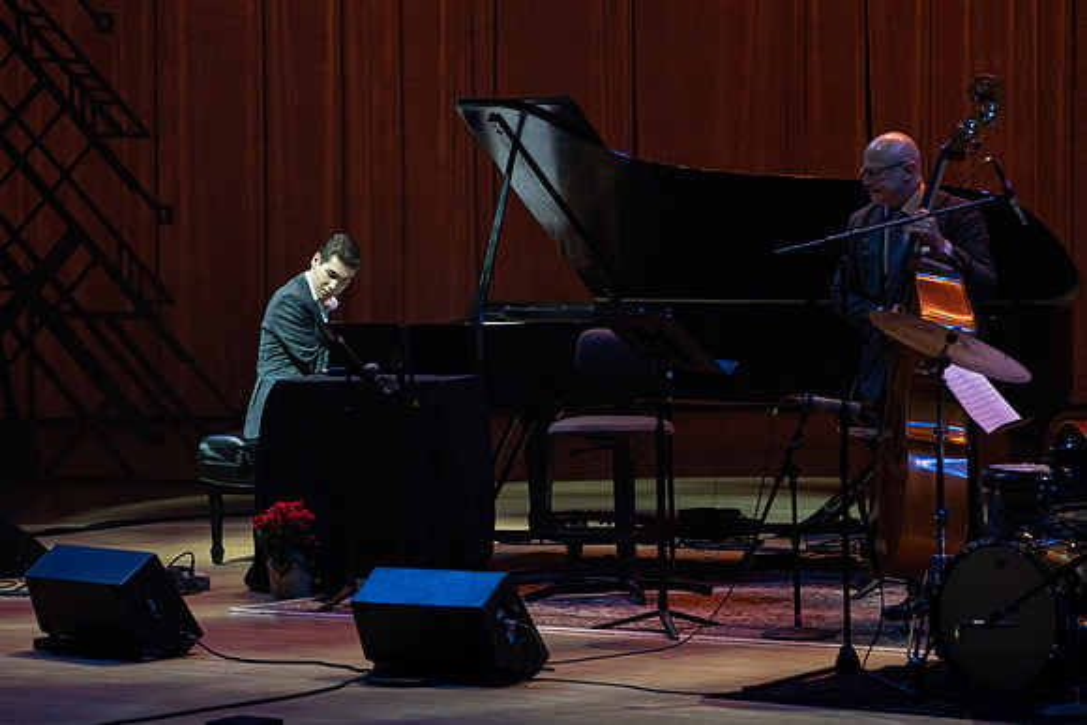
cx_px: 359
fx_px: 6751
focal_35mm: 224
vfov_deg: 6.1
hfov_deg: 9.2
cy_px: 313
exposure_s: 1/250
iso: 2500
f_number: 6.3
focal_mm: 167
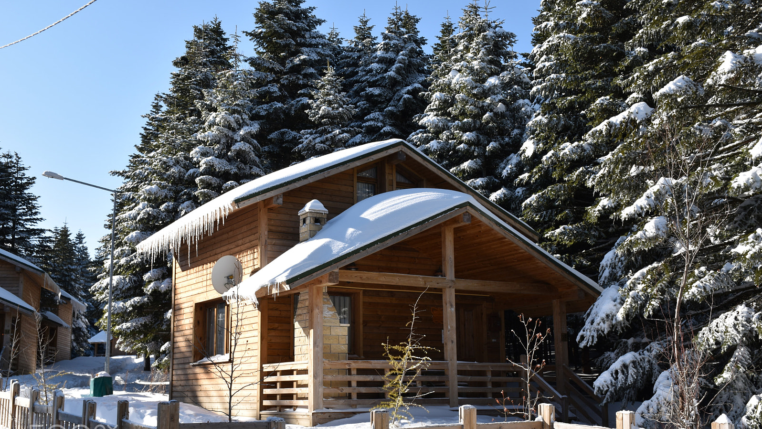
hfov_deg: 47.8
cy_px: 244
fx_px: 859
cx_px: 381
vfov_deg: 28.0
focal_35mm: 43
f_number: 9
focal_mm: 27
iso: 100
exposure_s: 1/200
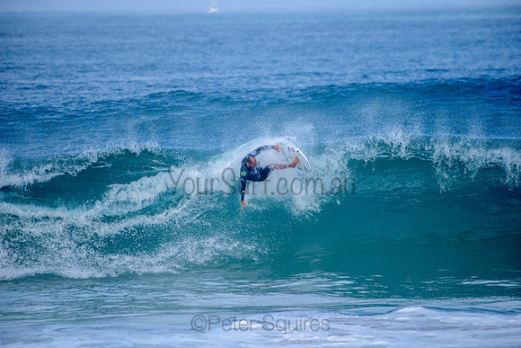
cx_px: 260
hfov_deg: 4.1
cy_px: 174
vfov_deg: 2.8
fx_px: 7239
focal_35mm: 500
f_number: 5.6
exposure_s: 1/2000
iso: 280
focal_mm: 500
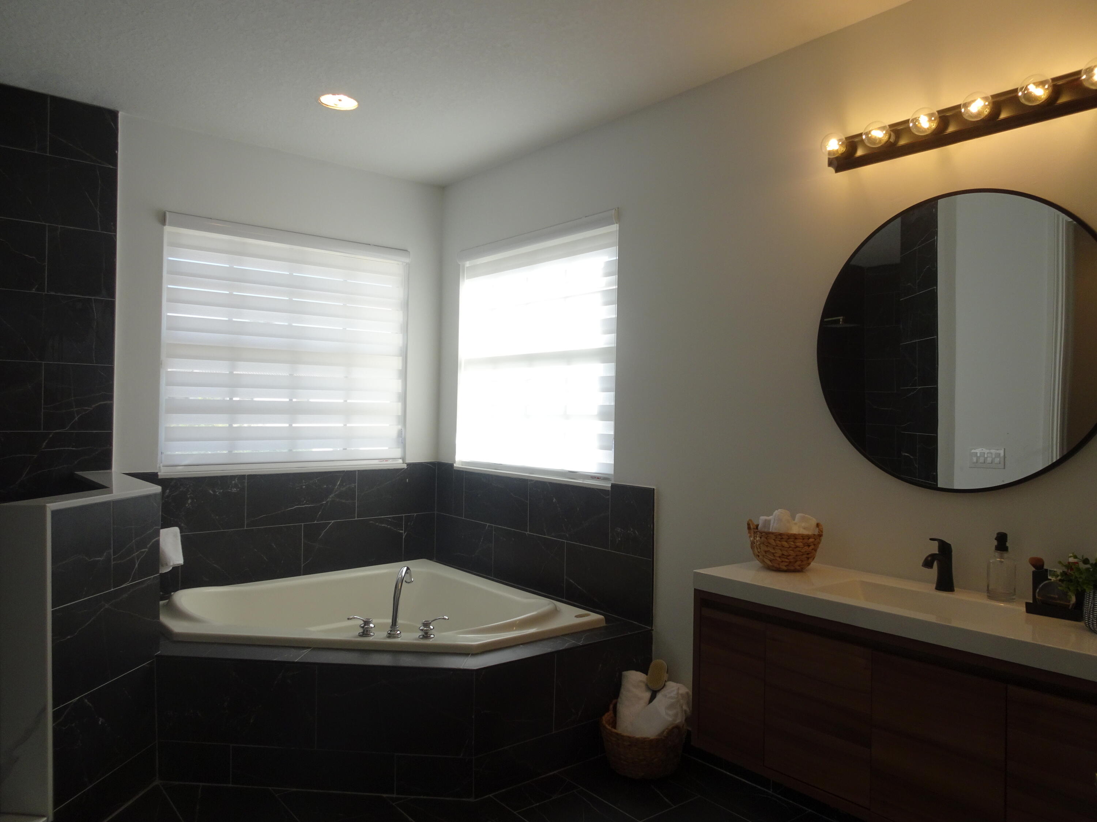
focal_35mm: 24
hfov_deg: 71.6
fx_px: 761
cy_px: 411
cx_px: 548
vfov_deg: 56.8
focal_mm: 4.1
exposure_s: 1/80
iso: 80
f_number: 3.5
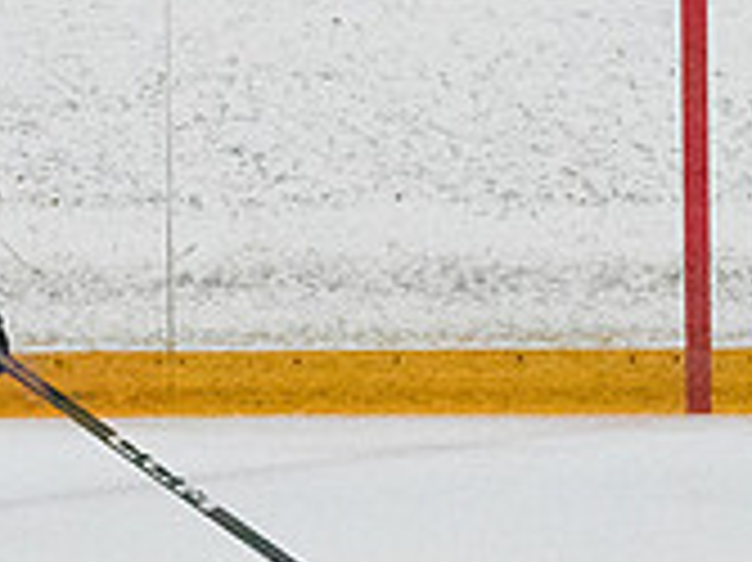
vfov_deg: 1.5
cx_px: -257
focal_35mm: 973
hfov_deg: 2.0
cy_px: 319
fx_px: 21122
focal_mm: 195
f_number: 5
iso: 8000
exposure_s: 1/1600
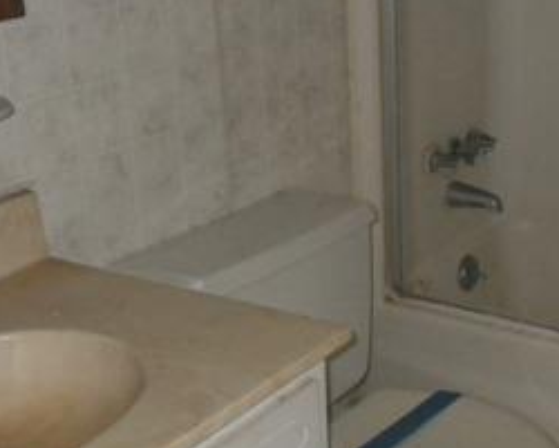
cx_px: 528
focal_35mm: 70
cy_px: 226
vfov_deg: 21.9
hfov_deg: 26.0
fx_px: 1158
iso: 400
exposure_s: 1/50
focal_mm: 5
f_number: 3.5
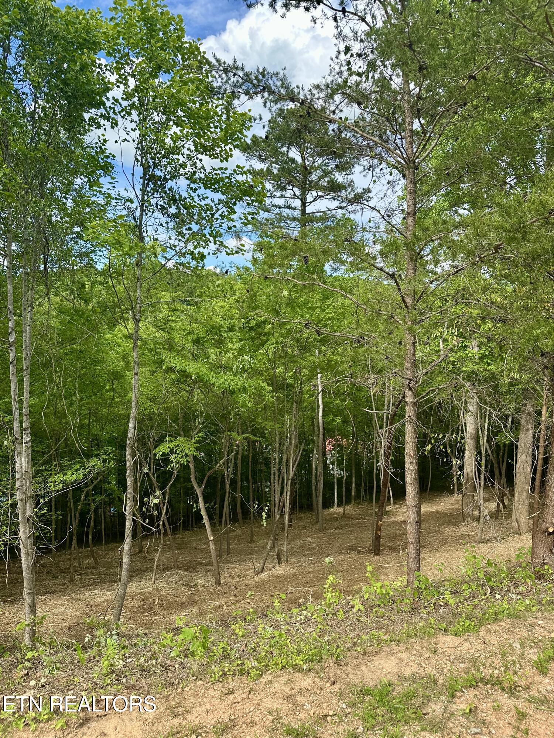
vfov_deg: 71.6
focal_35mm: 24
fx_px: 512
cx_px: 277
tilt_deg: -0.7
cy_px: 369
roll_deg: -1.5
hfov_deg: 56.8
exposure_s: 1/1339
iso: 80
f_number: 1.78
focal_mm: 6.86
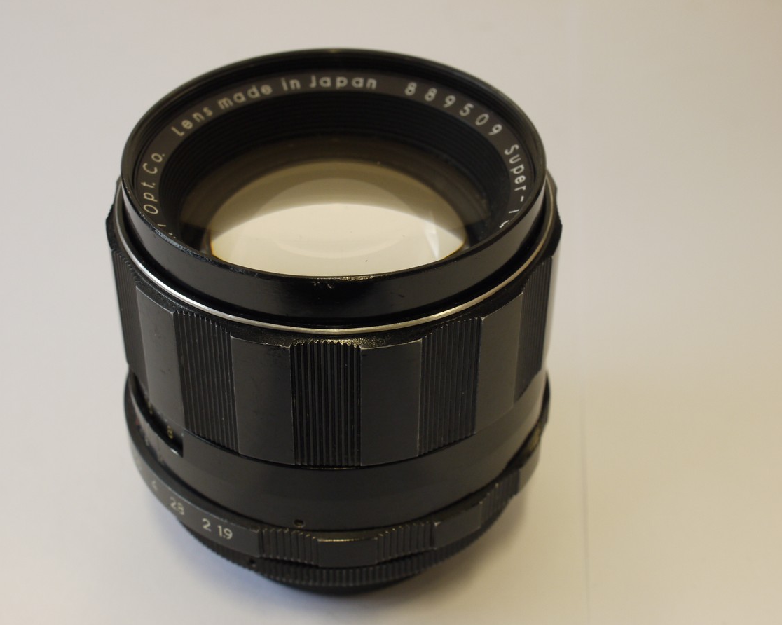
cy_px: 314
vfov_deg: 24.2
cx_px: 374
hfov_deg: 30.0
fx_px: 1458
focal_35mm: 63
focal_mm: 30
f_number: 9
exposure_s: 1/13
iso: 400
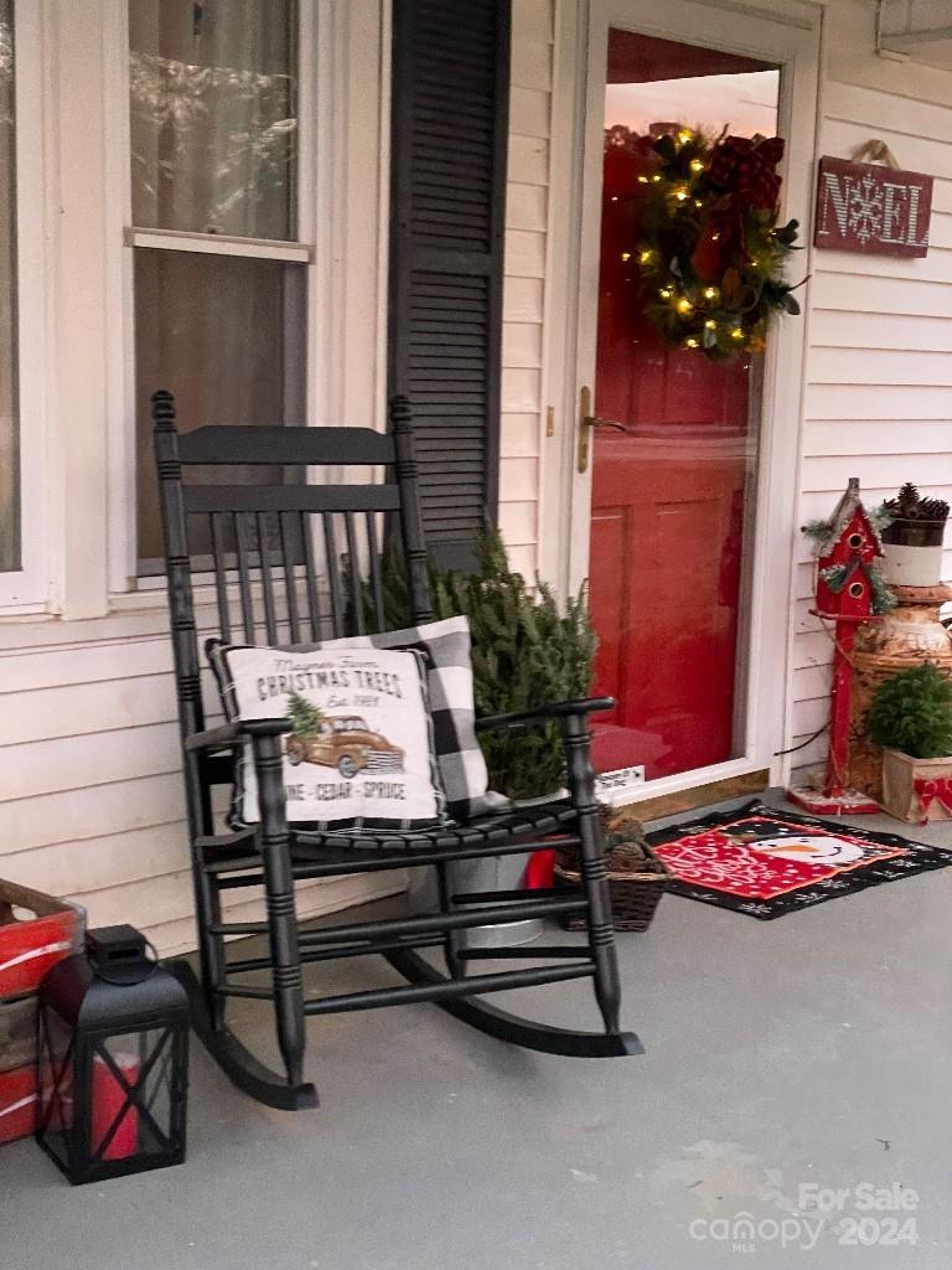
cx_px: 476
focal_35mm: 52
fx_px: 1907
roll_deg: -4.1
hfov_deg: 28.0
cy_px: 635
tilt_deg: -8.4
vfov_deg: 36.8
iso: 800
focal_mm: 6
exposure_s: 1/60
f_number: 2
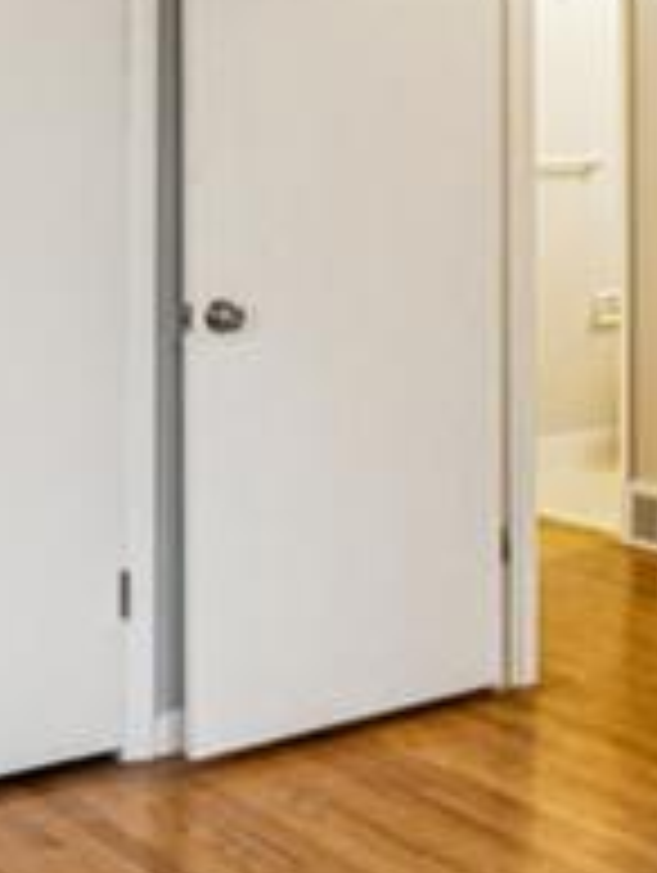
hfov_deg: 18.3
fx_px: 1945
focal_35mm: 77
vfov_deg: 24.8
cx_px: 765
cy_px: 135
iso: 400
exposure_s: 1/3.33
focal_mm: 15.2
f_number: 11
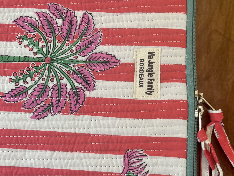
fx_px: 237
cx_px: 117
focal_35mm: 35
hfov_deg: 52.6
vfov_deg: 39.3
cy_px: 137
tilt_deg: -84.6
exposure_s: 1/100
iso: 100
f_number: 1.6
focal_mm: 5.1
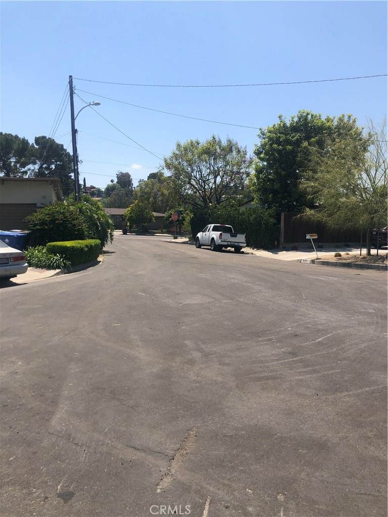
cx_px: 194
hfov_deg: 49.7
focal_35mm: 28
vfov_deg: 63.4
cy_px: 258
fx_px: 418
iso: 20
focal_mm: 3.99
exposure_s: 1/2088
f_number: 1.8
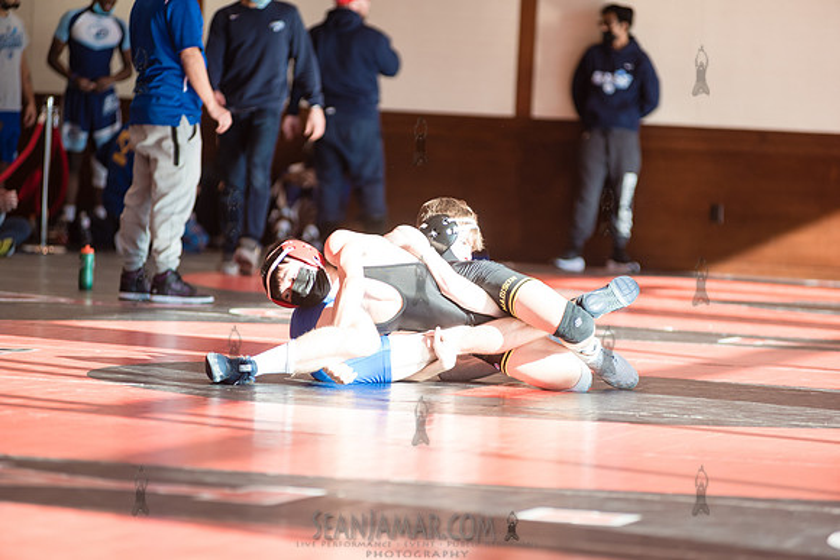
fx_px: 4668
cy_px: 280
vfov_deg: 6.9
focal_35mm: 200
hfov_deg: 10.3
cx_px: 420
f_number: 4
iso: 400
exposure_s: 1/400
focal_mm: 200
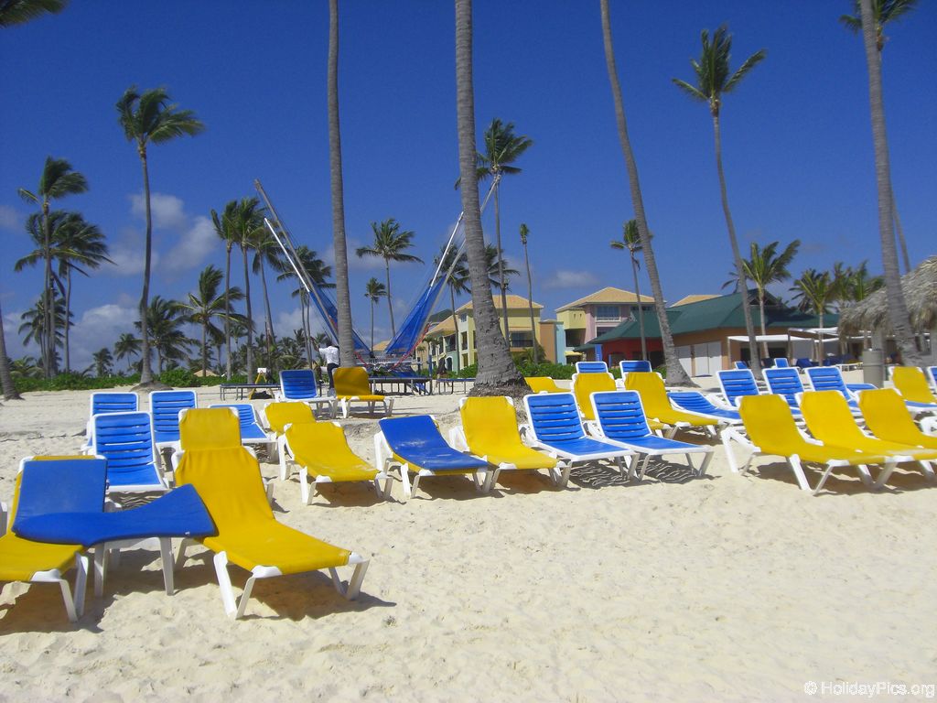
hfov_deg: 49.0
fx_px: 1029
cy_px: 352
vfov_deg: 37.7
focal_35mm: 38
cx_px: 468
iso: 64
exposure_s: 1/400
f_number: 8
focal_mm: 6.2
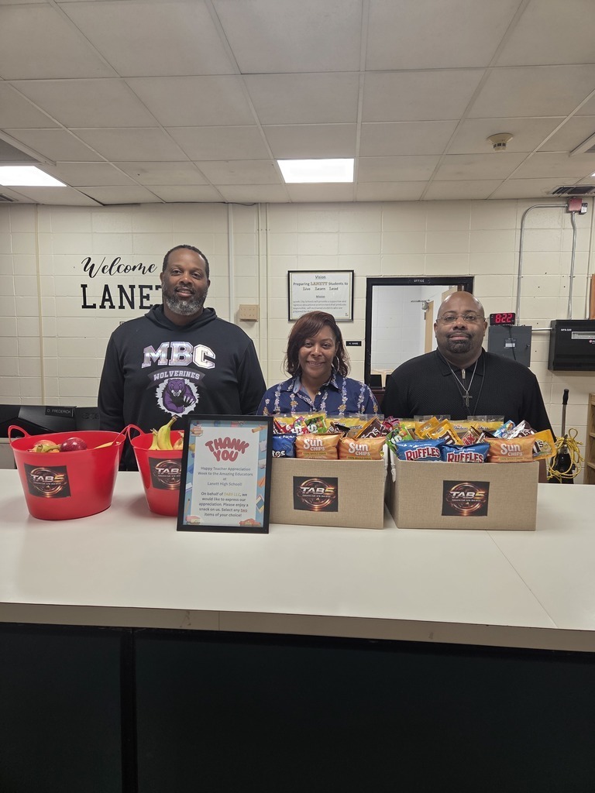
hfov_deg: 58.9
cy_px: 396
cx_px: 298
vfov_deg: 73.9
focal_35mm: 23
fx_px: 527
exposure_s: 1/120
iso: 100
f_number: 1.8
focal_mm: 5.4
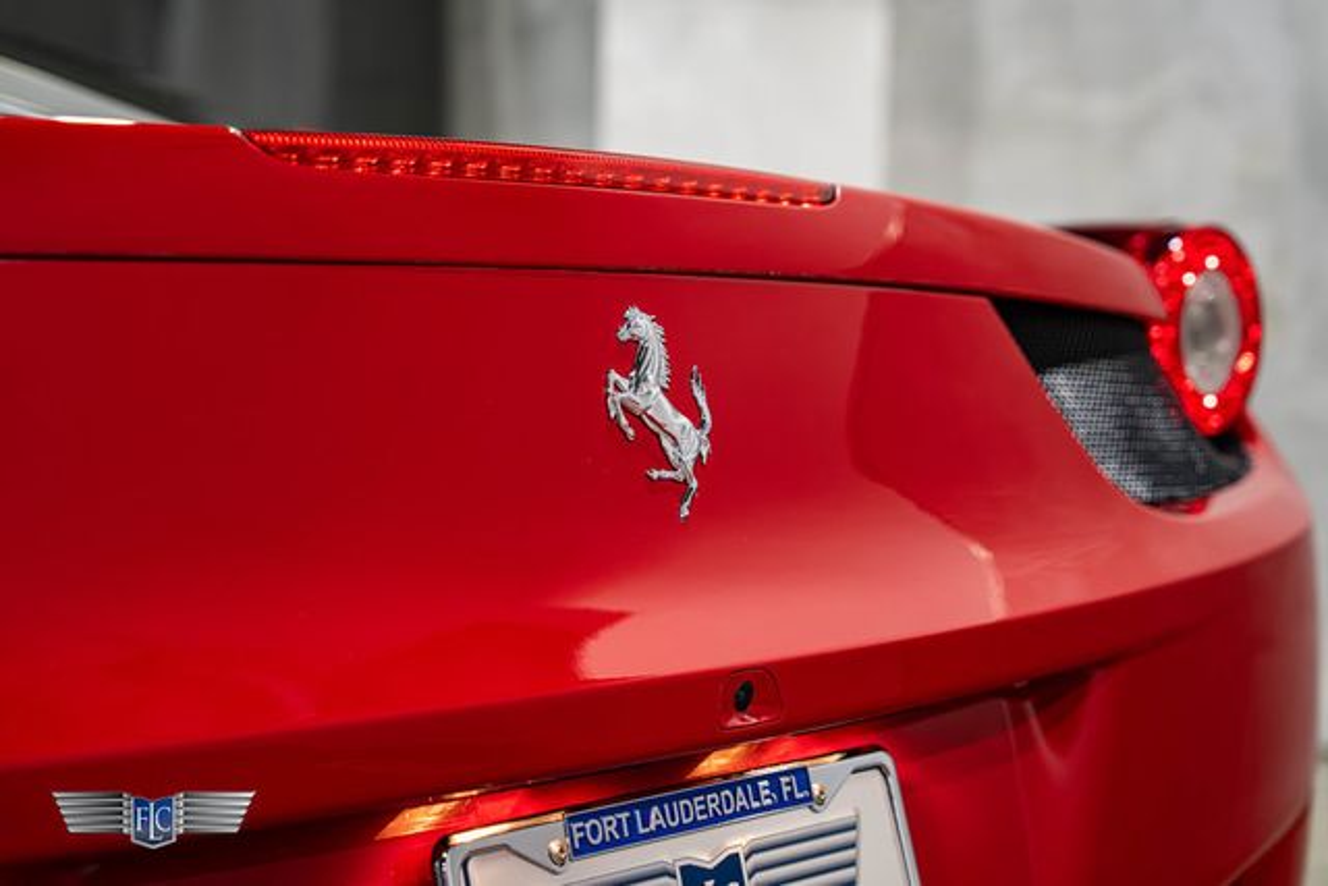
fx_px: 2287
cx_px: 664
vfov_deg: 21.9
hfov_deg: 32.4
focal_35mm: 62
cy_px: 443
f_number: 4
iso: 1600
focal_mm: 62
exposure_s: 1/80
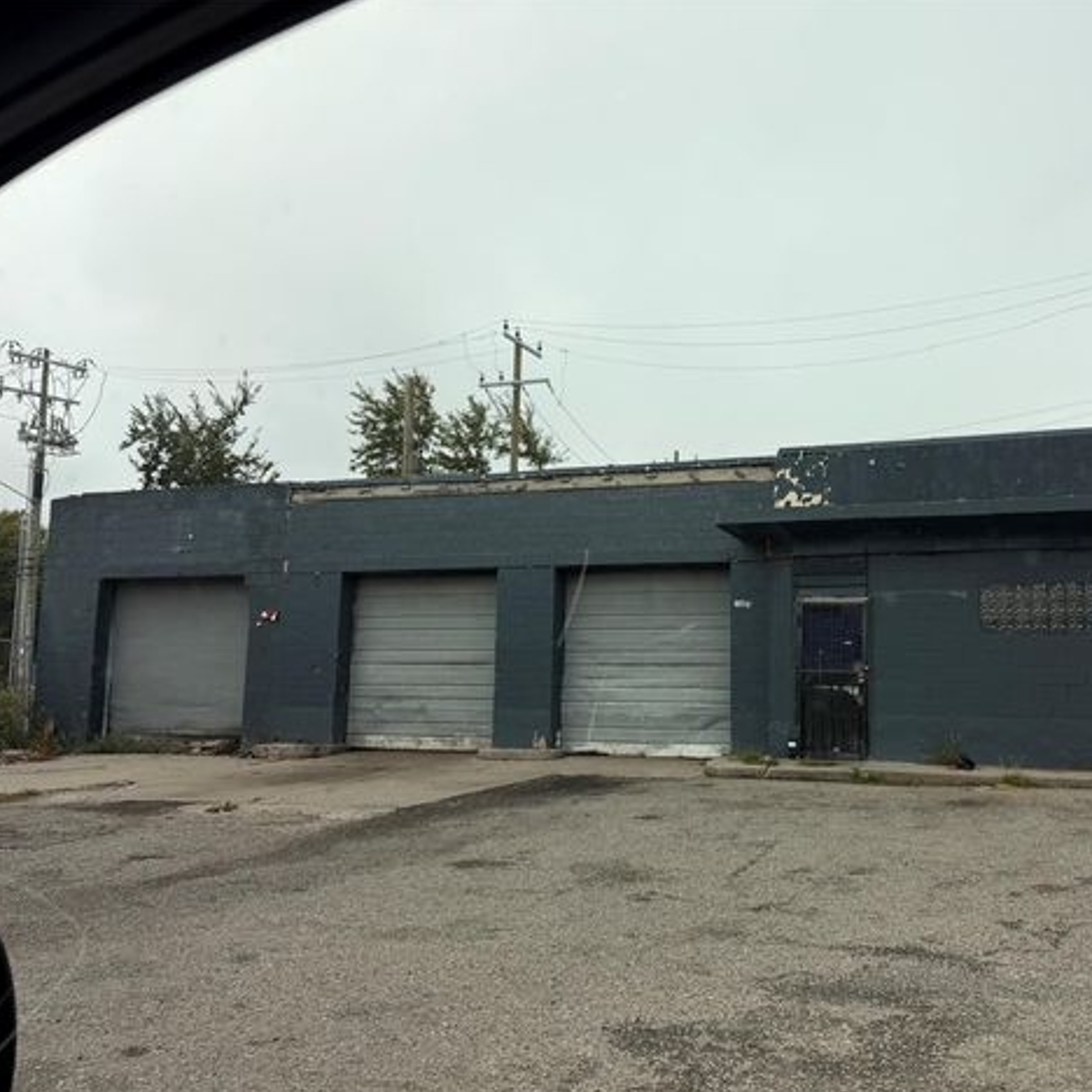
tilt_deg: +7.8
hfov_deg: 54.8
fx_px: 1035
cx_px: 700
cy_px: 553
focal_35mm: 29
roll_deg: -1.1
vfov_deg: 55.6
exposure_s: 1/504
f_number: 1.78
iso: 80
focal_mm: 6.76
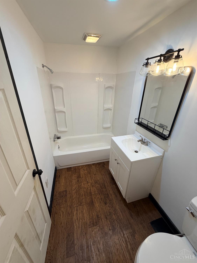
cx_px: 98
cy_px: 132
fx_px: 106
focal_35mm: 14
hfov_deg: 85.7
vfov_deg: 102.0
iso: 160
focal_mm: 2.22
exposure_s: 1/120
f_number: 2.2
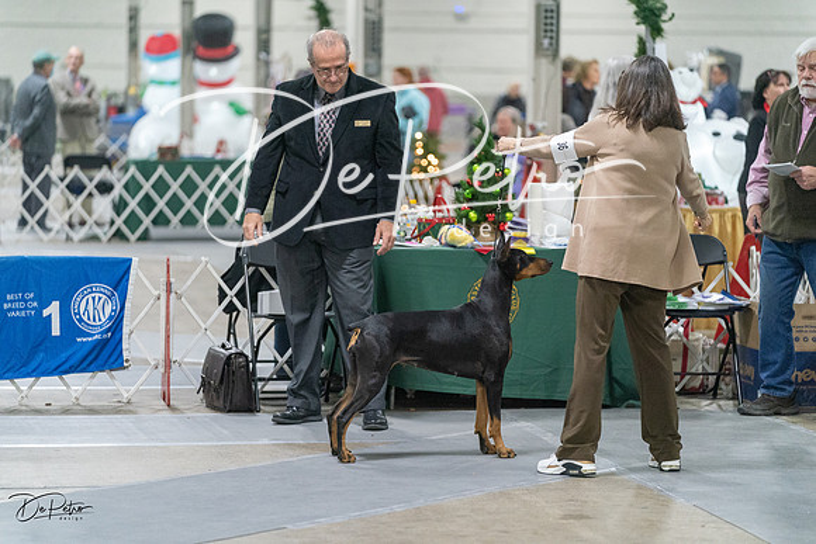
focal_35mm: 152
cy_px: 272
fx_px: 3446
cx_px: 408
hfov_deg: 13.5
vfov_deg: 9.0
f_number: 2.8
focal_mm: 152
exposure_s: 1/320
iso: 6400
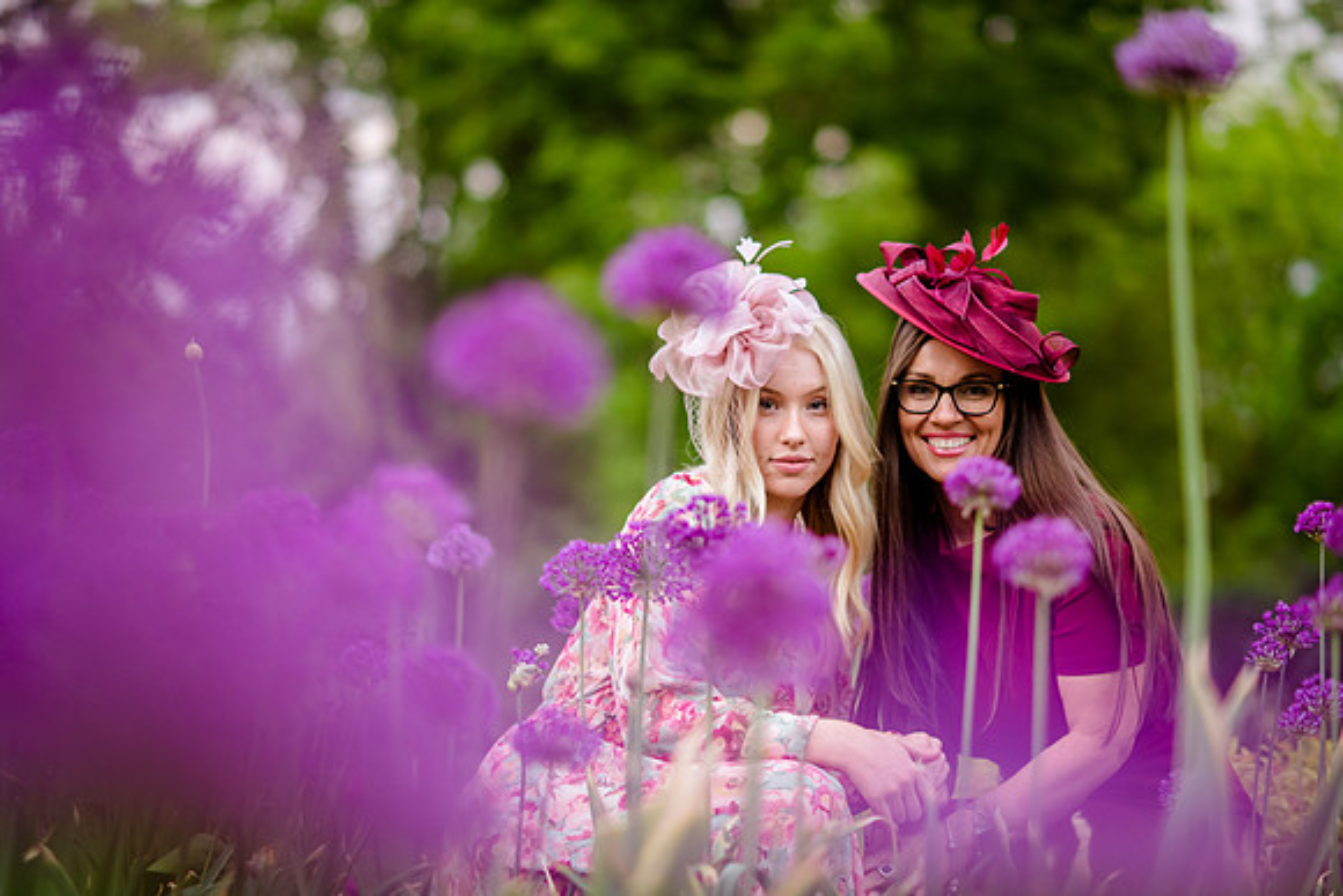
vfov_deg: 13.0
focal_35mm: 105
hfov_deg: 19.5
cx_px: 672
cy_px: 448
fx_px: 3918
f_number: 2
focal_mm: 105
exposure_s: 1/200
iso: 800
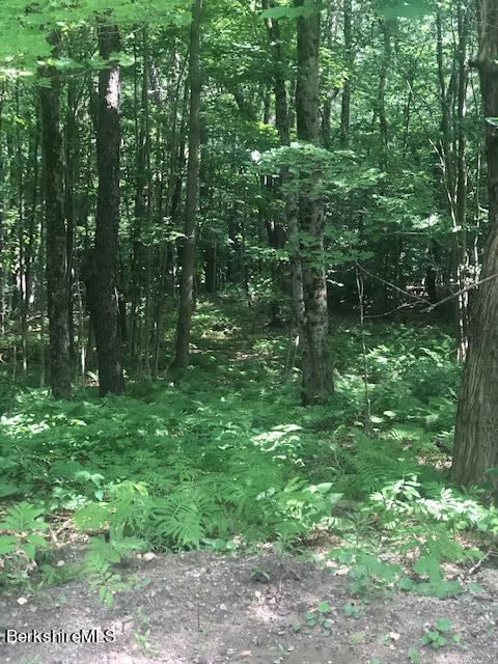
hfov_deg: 25.7
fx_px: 1093
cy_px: 332
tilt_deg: -6.0
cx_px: 249
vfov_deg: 33.8
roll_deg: -0.2
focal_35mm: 57
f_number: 2.8
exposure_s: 1/30
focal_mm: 6.6
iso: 50
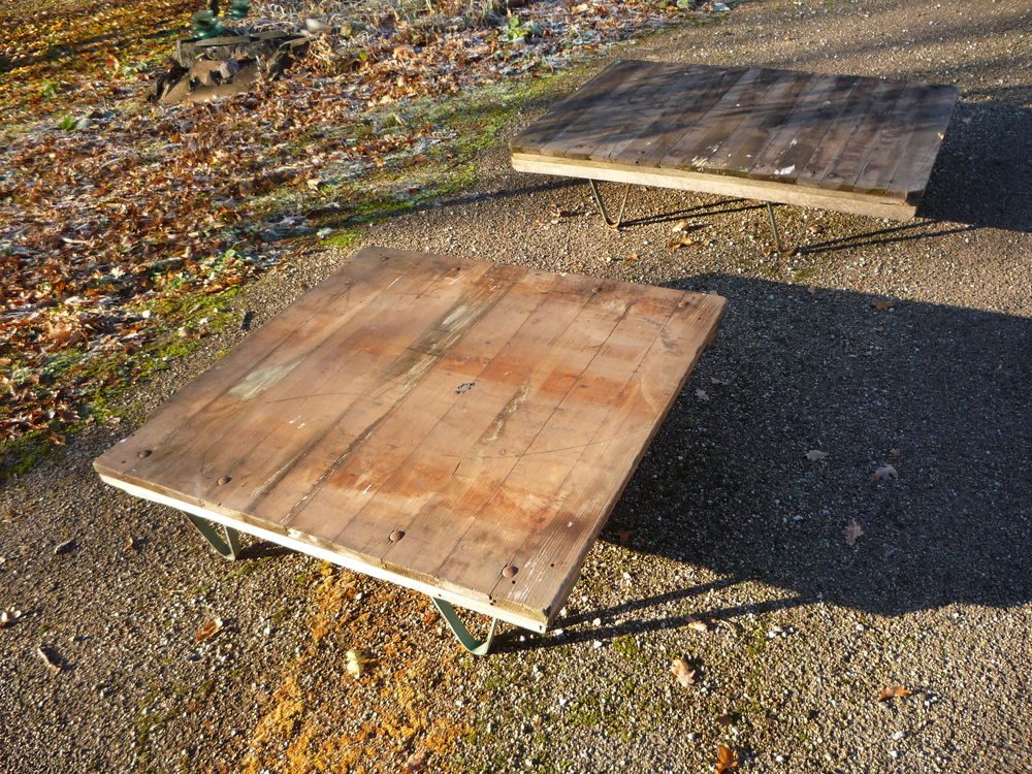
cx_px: 516
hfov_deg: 60.0
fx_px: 894
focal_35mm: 30
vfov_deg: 46.8
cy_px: 387
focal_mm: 5.2
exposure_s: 1/125
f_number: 4
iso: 100
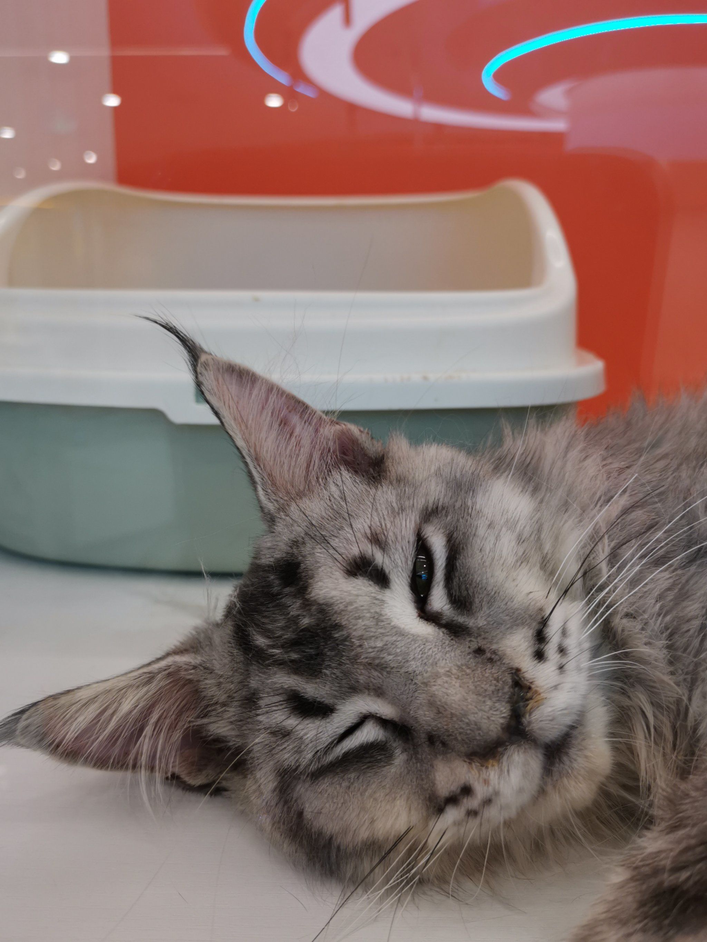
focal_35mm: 30
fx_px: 817
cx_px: 354
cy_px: 471
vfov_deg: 60.0
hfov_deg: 46.8
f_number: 1.8
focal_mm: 5.58
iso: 100
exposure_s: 1/100
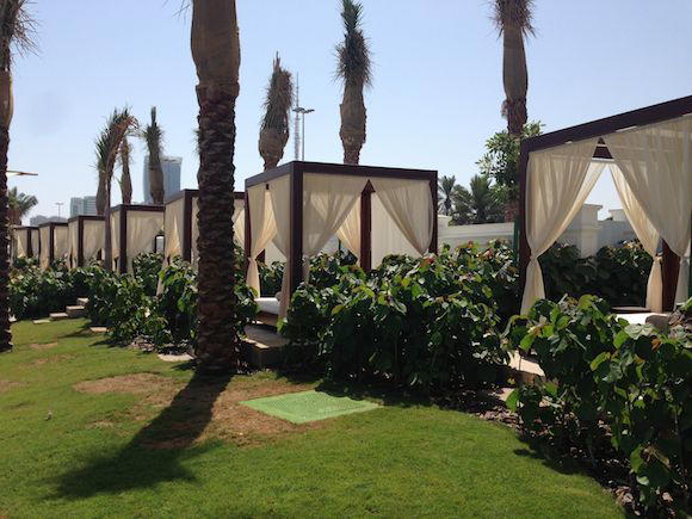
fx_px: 660
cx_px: 346
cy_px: 260
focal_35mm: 33
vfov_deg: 42.9
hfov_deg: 55.4
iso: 50
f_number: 2.4
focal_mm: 4.12
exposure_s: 1/2358
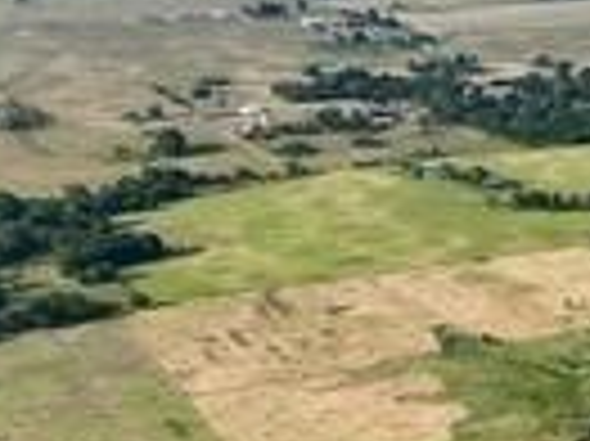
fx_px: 1992
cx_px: 986
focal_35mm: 117
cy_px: 538
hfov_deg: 15.1
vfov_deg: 12.3
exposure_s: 1/1000
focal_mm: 12.29
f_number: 2.8
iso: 120
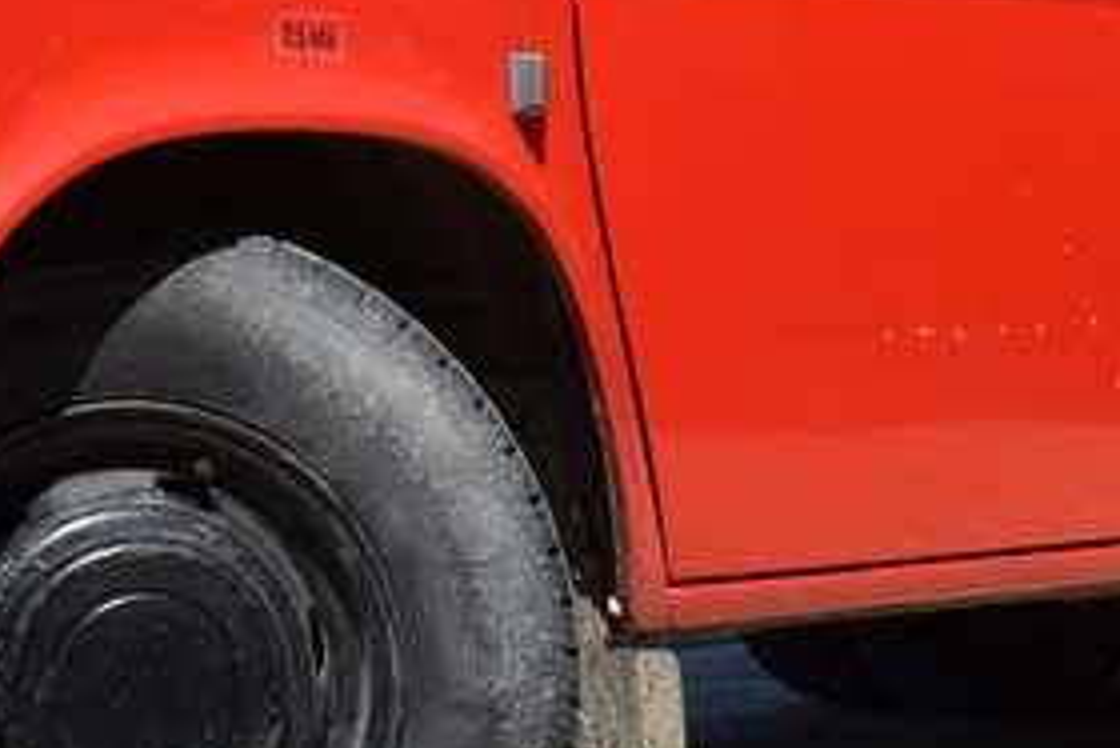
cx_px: 456
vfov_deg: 11.6
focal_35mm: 116
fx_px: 3611
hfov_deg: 17.6
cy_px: -144
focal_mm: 18
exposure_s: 1/640
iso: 200
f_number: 9
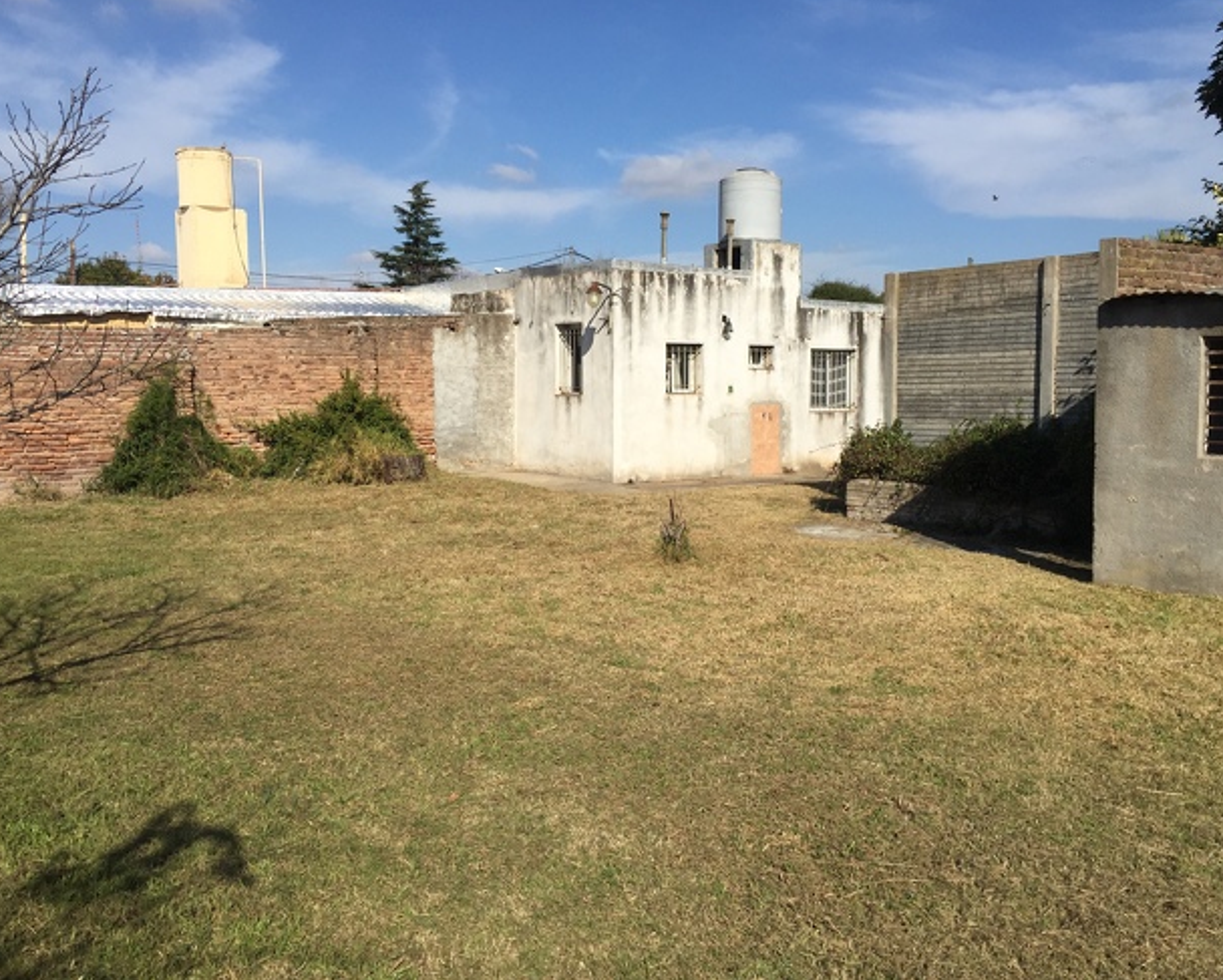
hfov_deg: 57.2
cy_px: 481
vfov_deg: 47.1
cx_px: 624
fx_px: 1123
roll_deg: +0.9
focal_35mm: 31
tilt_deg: -6.8
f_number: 2.2
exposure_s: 1/3300
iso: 32
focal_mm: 4.15
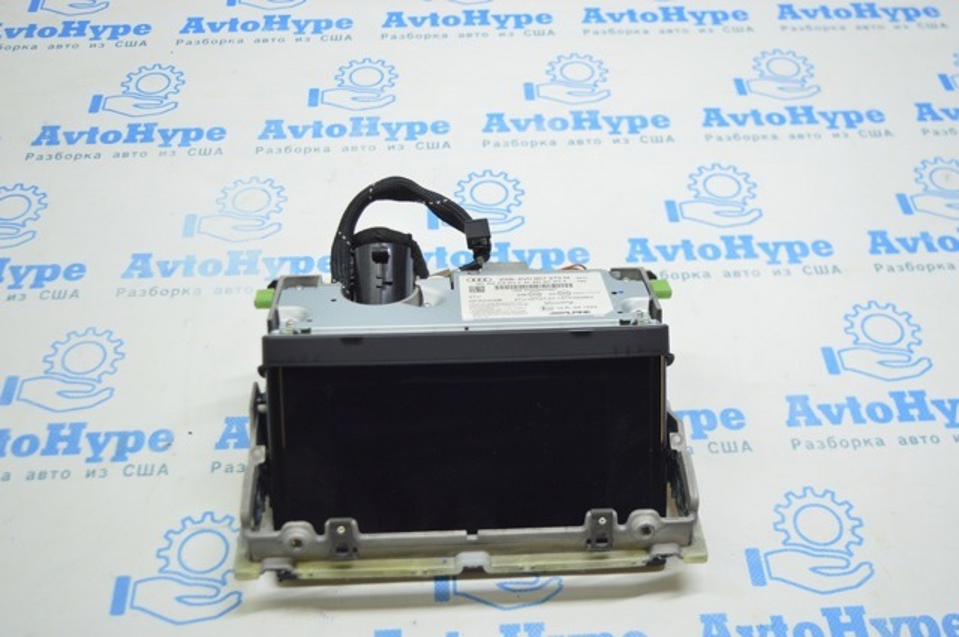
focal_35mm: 40
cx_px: 480
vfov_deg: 32.9
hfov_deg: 48.0
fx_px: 1077
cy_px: 318
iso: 400
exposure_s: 1/40
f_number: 4
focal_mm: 27
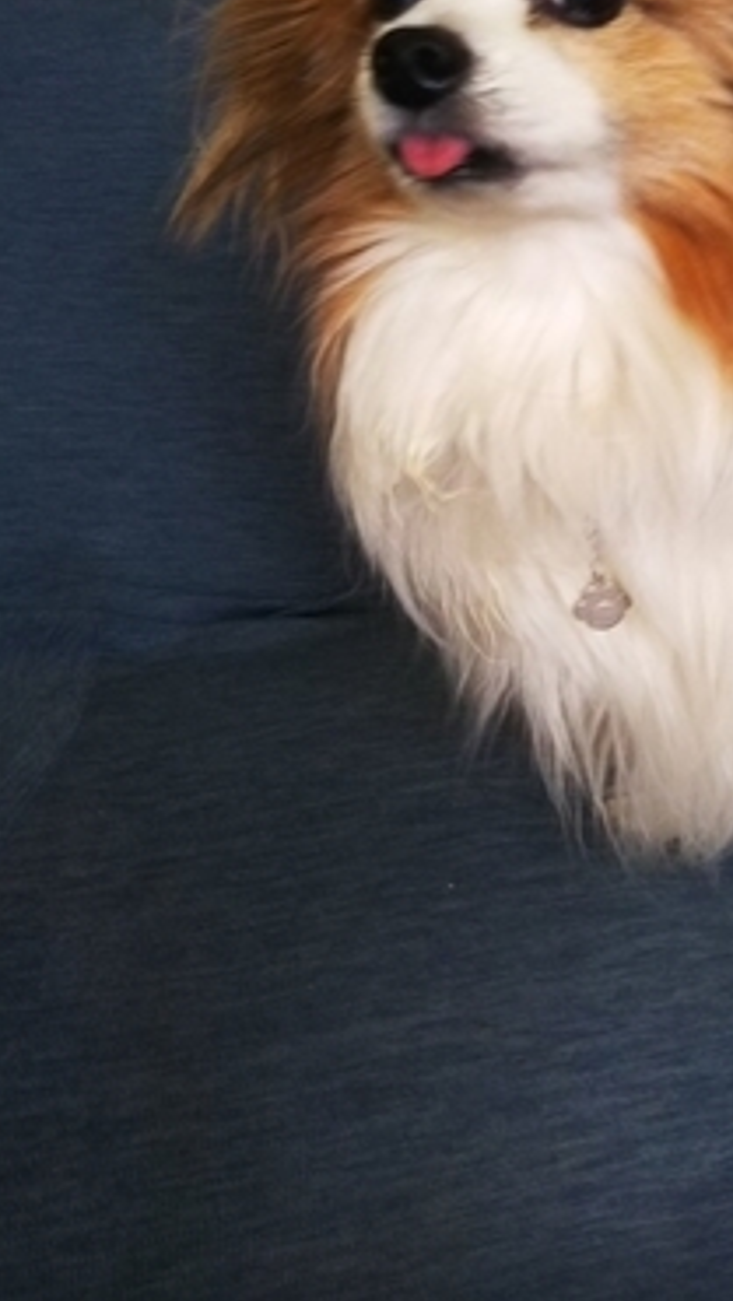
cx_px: 616
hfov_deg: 26.5
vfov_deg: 45.6
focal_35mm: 44
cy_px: 428
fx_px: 1519
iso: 200
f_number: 2.2
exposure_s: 1/30
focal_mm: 4
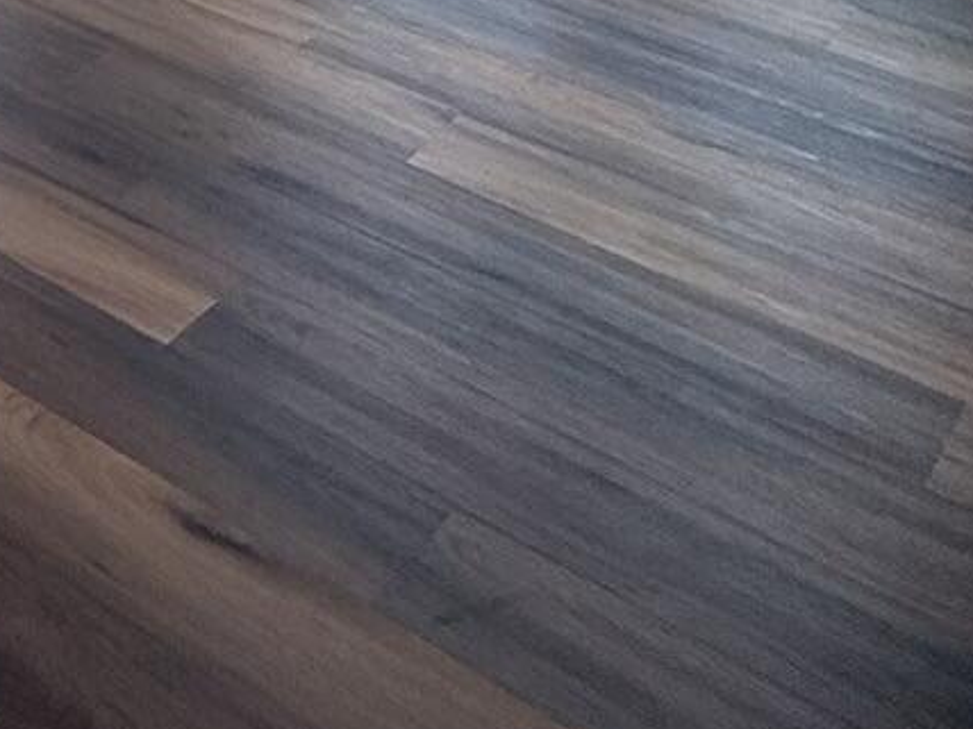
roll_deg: -0.4
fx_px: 1883
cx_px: -32
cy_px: -763
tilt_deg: -3.0
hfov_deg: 27.1
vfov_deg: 16.3
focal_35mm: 67
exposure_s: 1/120
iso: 50
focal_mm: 2.22
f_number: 2.2
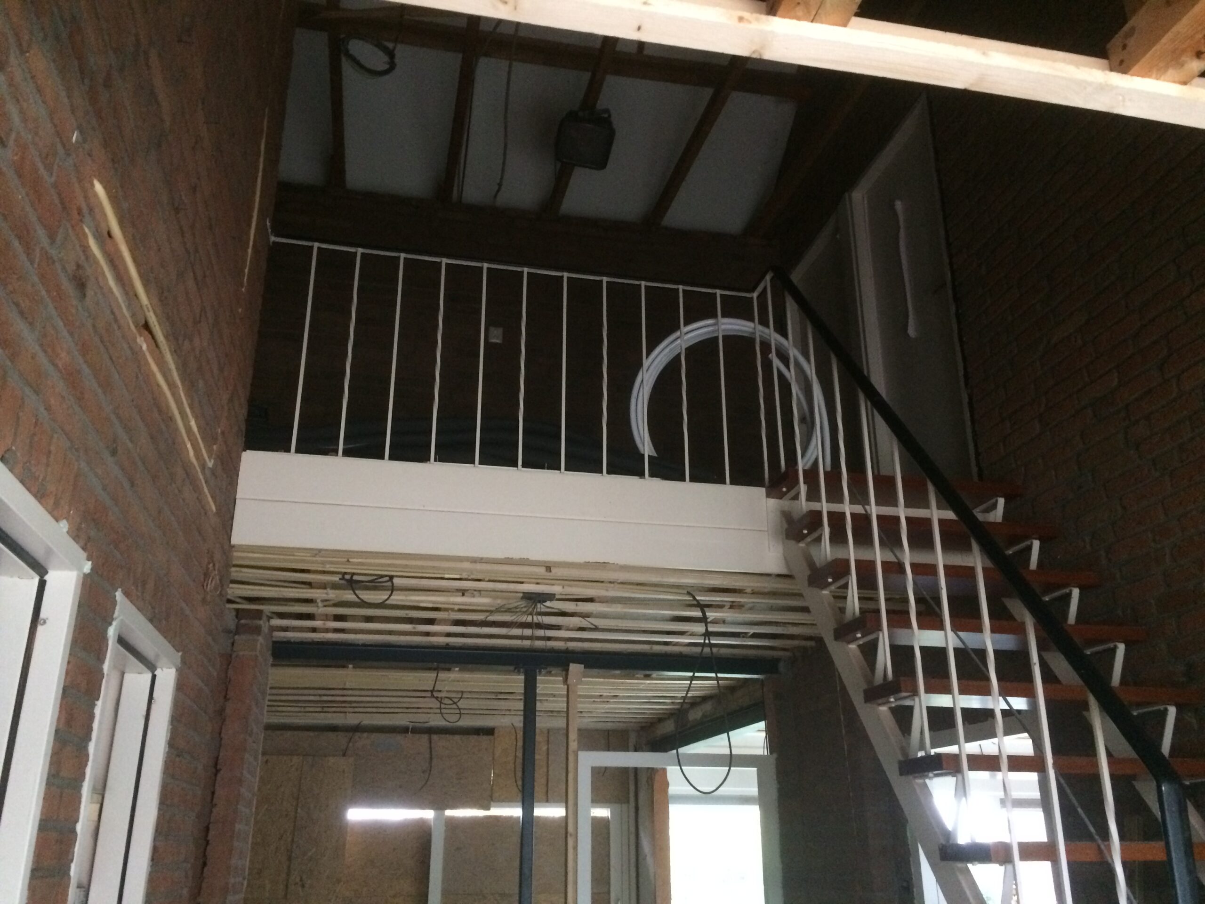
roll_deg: -1.5
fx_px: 1010
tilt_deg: +21.3
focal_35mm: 29
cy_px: 452
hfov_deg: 61.7
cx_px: 602
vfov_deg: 48.2
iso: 320
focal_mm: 4.15
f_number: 2.2
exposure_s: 1/17
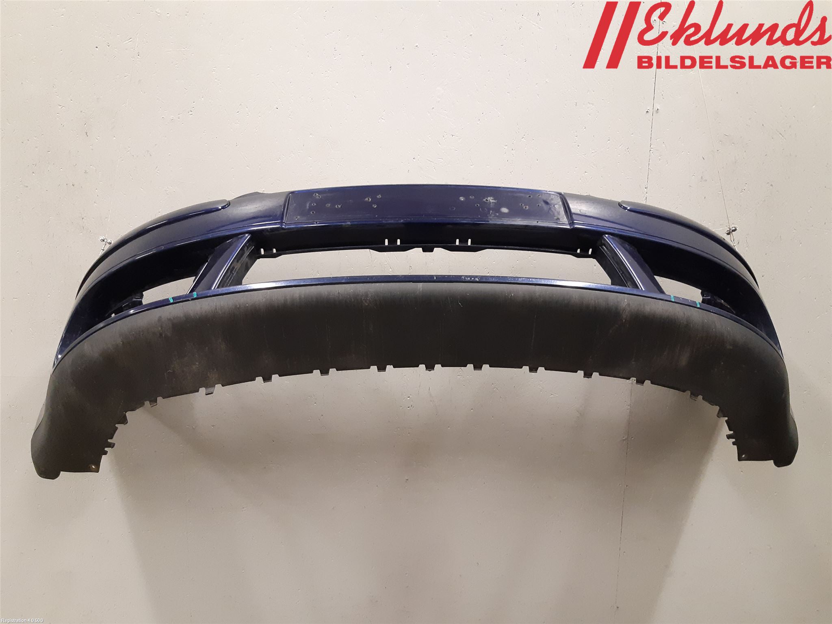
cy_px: 312
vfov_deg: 53.1
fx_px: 625
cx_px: 416
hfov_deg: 67.3
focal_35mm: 26
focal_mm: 3.93
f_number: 1.7
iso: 320
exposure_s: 1/50
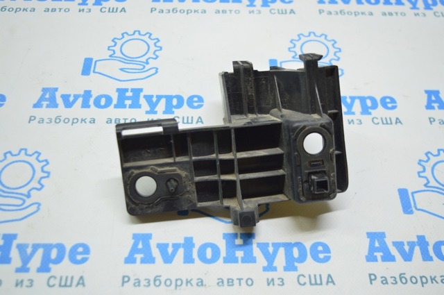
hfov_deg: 46.5
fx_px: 517
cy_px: 148
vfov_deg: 31.8
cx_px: 222
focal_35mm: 42
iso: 400
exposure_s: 1/40
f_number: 4.2
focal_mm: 28
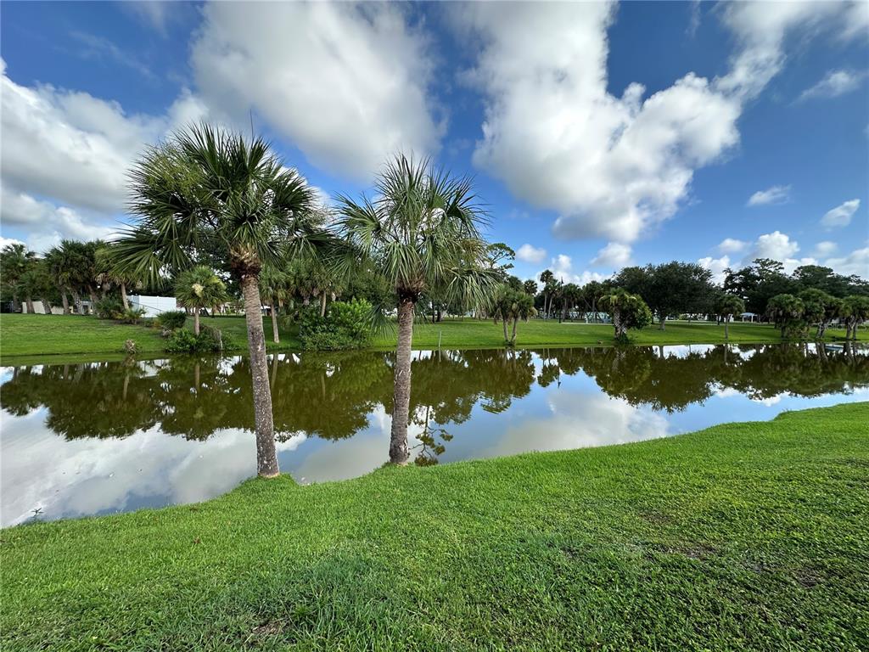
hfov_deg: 102.1
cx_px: 434
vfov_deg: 85.7
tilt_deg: -2.8
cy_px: 326
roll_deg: -1.1
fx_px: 351
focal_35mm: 14
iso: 40
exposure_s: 1/720
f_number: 2.2
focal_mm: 2.22
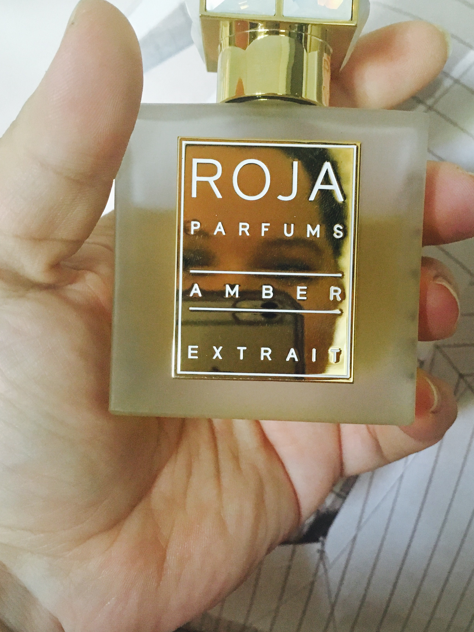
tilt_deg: -9.8
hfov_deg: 39.6
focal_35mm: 36
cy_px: 325
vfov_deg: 51.3
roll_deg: -1.0
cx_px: 269
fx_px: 657
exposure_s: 1/17
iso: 200
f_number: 2.2
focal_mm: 4.15
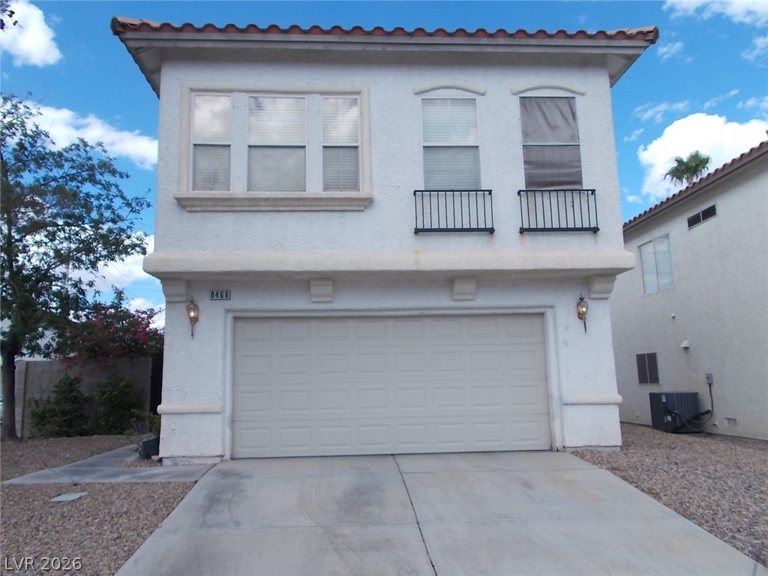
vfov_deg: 53.1
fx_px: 577
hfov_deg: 67.3
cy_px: 288
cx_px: 384
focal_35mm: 26
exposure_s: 1/500
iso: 80
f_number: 3.2
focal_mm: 4.6
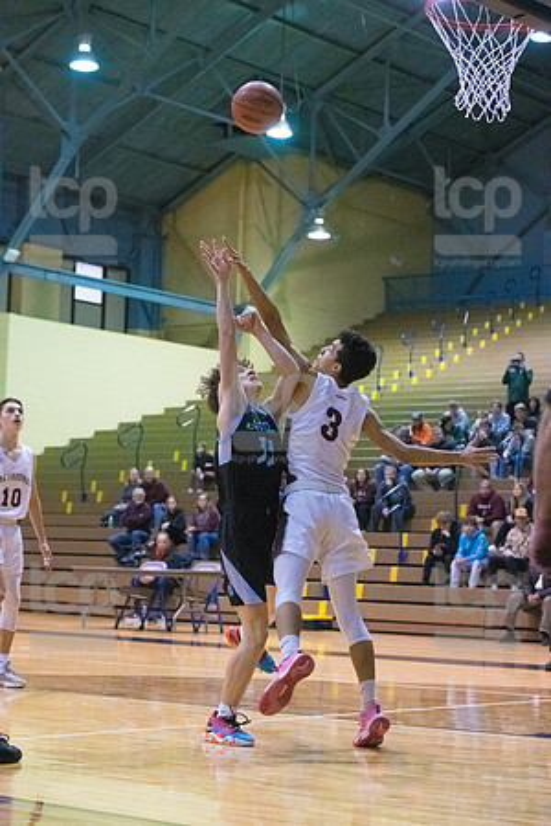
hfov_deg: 17.1
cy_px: 413
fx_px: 1837
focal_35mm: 80
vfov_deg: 25.4
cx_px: 276
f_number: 4.5
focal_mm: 80
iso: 10000
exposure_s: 1/800
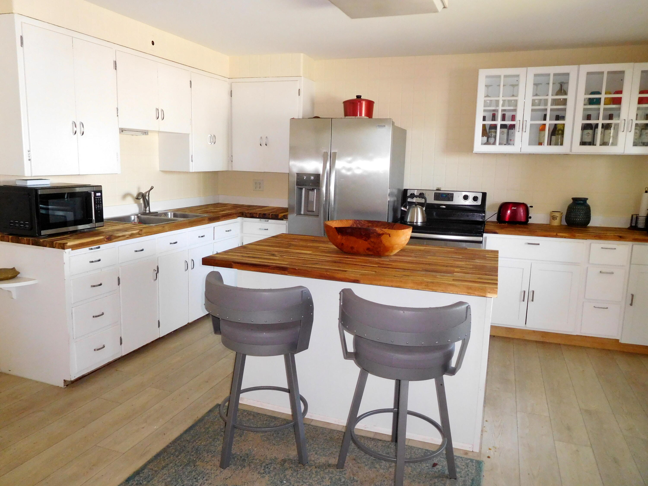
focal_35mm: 25
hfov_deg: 69.4
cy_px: 243
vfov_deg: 54.9
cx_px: 324
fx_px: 468
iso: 450
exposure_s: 1/30
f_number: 3.4
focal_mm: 4.5
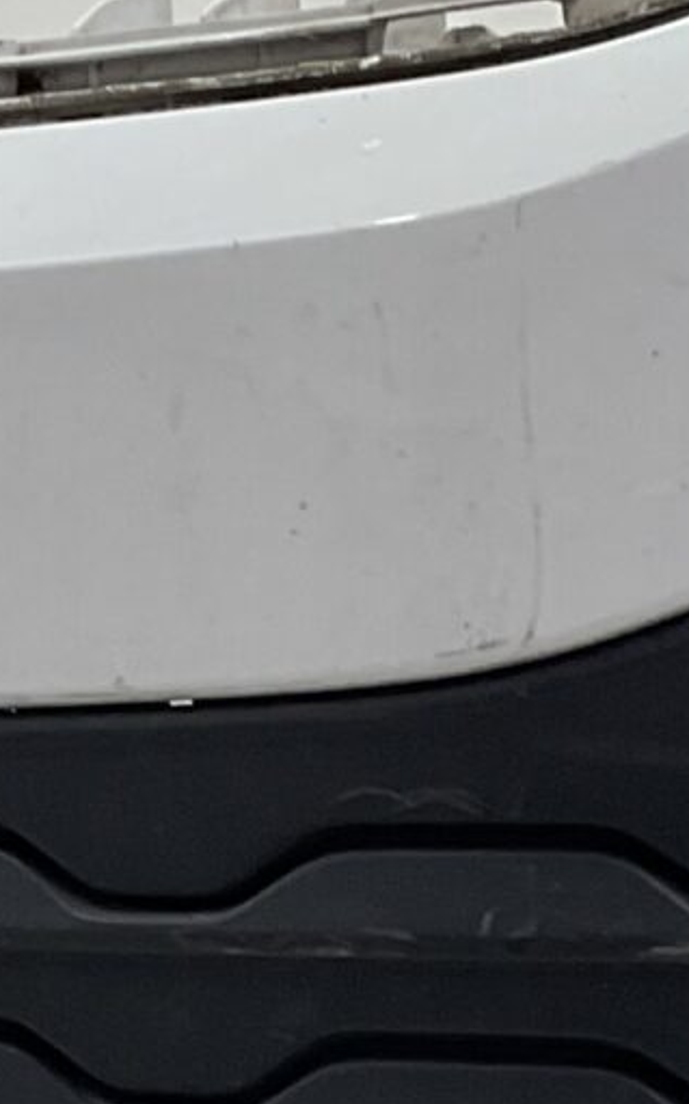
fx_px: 4631
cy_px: 1219
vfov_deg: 13.3
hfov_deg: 8.4
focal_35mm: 154
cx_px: -50
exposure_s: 1/120
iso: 32
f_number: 1.8
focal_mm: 3
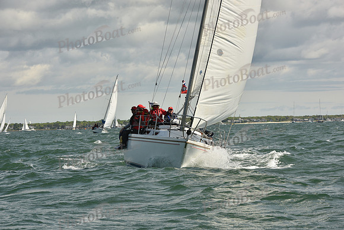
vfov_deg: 9.8
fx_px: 1338
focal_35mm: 140
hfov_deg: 14.7
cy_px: 115
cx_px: 172
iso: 320
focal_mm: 140
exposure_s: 1/800
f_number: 13
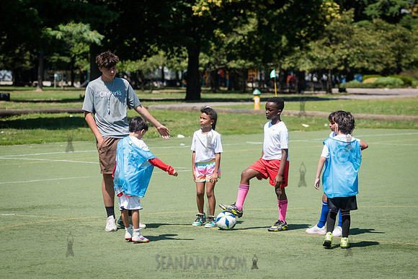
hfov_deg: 14.6
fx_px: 1630
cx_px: 198
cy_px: 161
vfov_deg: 9.8
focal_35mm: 140
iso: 200
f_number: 4
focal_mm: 112
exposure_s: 1/1600
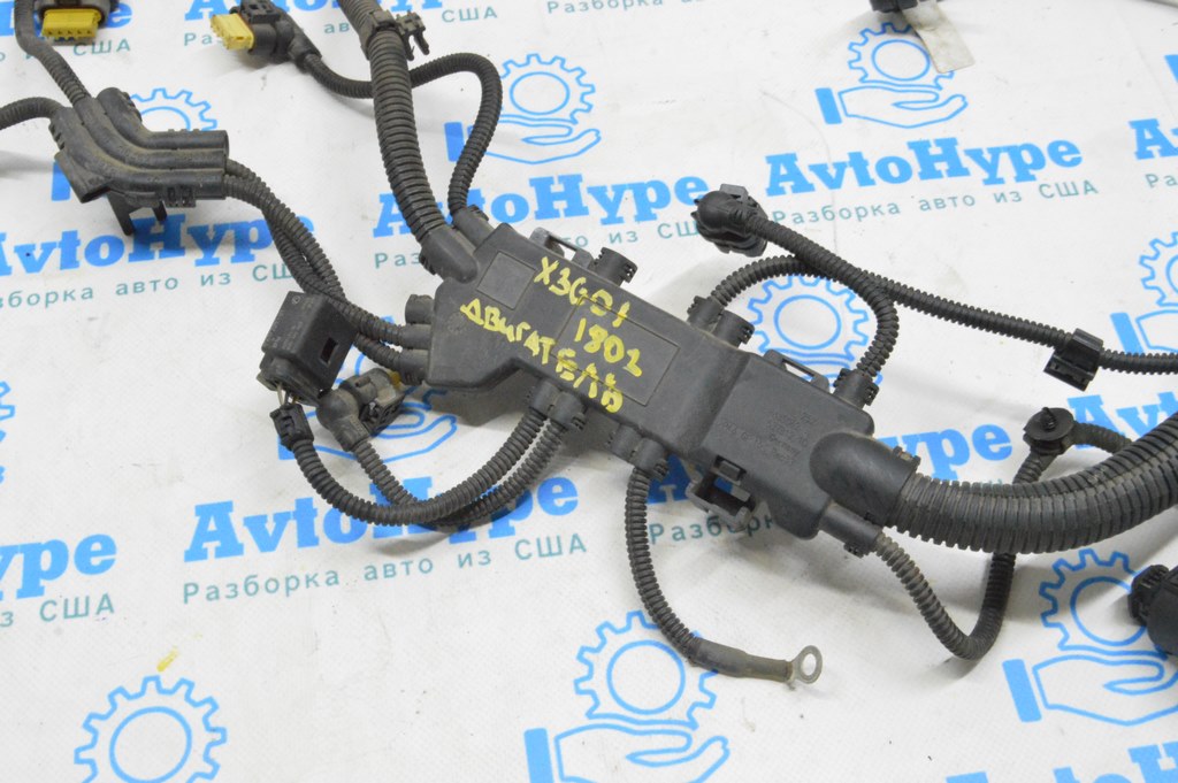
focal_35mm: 45
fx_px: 1471
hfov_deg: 43.6
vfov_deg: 29.8
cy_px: 392
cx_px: 589
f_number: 20
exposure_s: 1/15
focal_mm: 30
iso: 6400
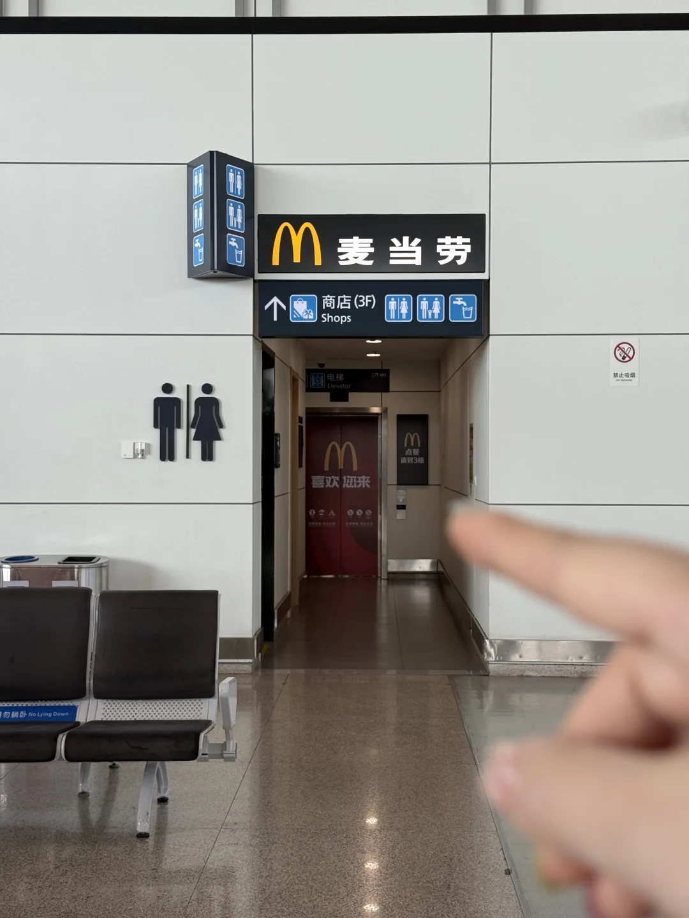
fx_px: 1274
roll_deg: -0.6
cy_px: 459
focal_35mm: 48
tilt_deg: +0.7
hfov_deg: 30.3
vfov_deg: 39.7
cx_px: 344
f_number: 1.78
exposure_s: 1/300
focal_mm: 6.76
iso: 64
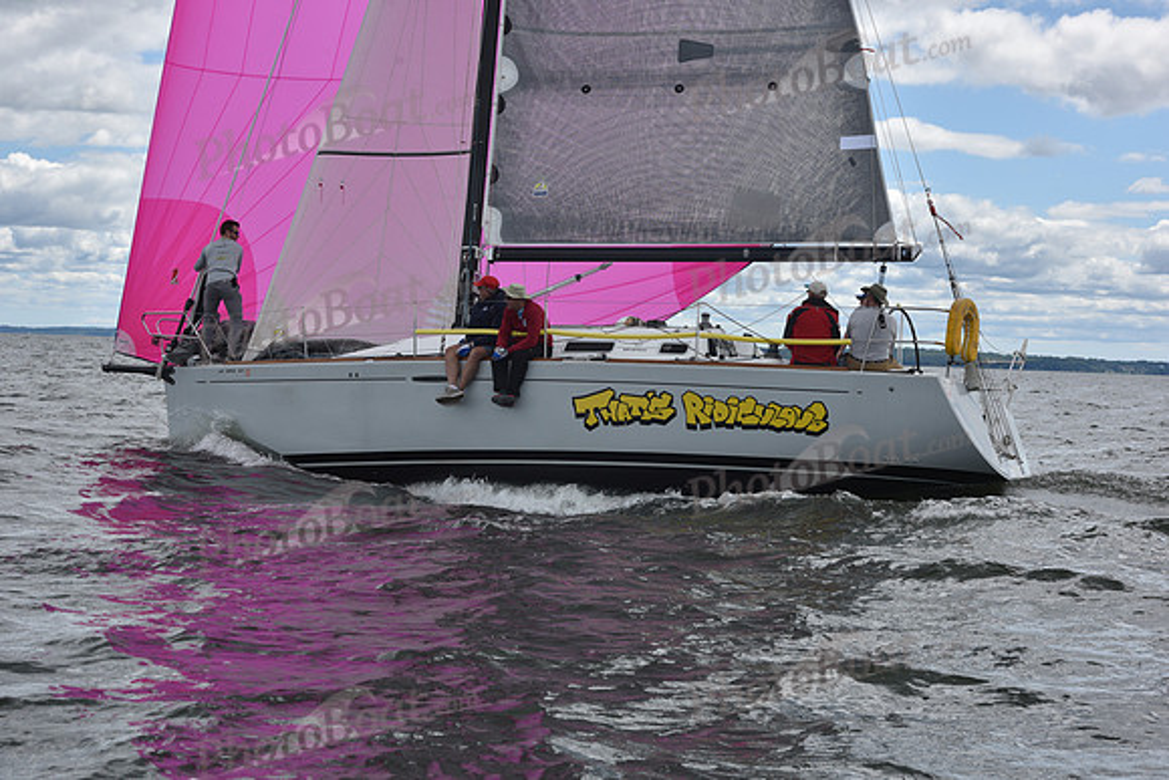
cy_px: 390
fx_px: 2273
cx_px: 584
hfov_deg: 28.8
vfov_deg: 19.5
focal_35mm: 70
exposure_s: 1/800
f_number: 9
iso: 250
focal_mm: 70
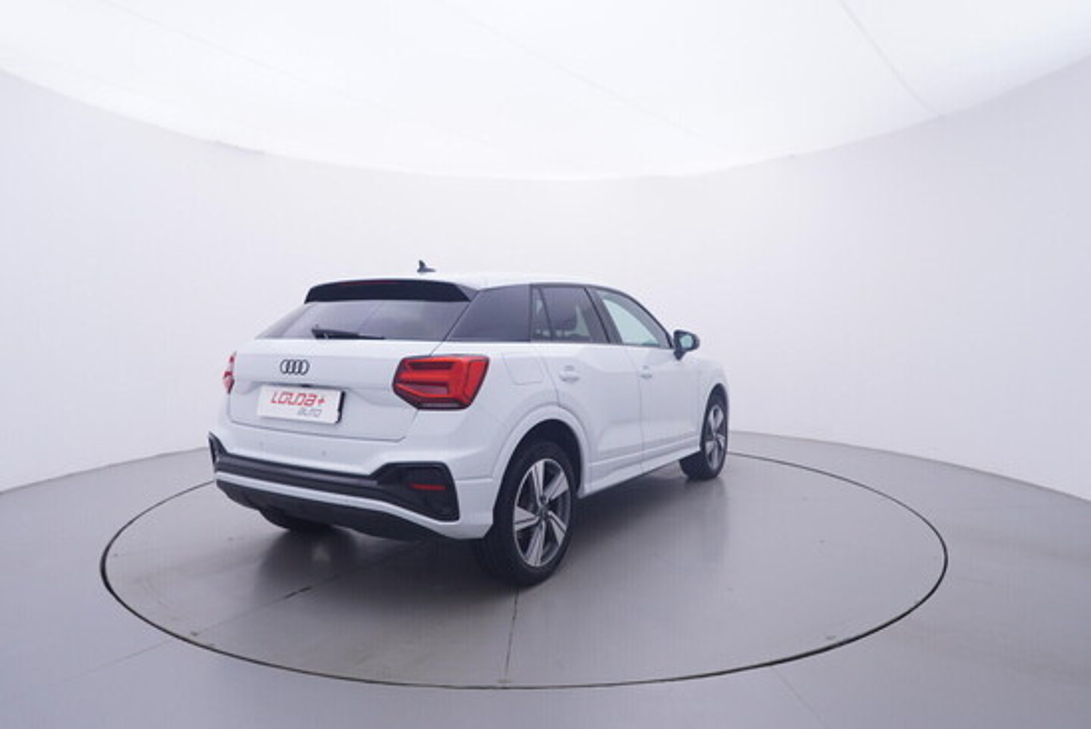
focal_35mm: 22
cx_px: 546
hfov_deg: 77.3
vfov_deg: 56.2
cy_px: 364
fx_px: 682
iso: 200
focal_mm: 15
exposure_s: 1/80
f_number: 5
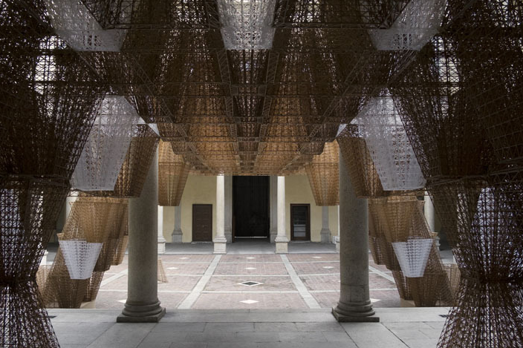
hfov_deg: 65.5
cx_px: 254
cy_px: 179
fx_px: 407
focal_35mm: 28
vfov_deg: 46.4
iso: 400
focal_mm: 18
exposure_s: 1/125
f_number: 5.6
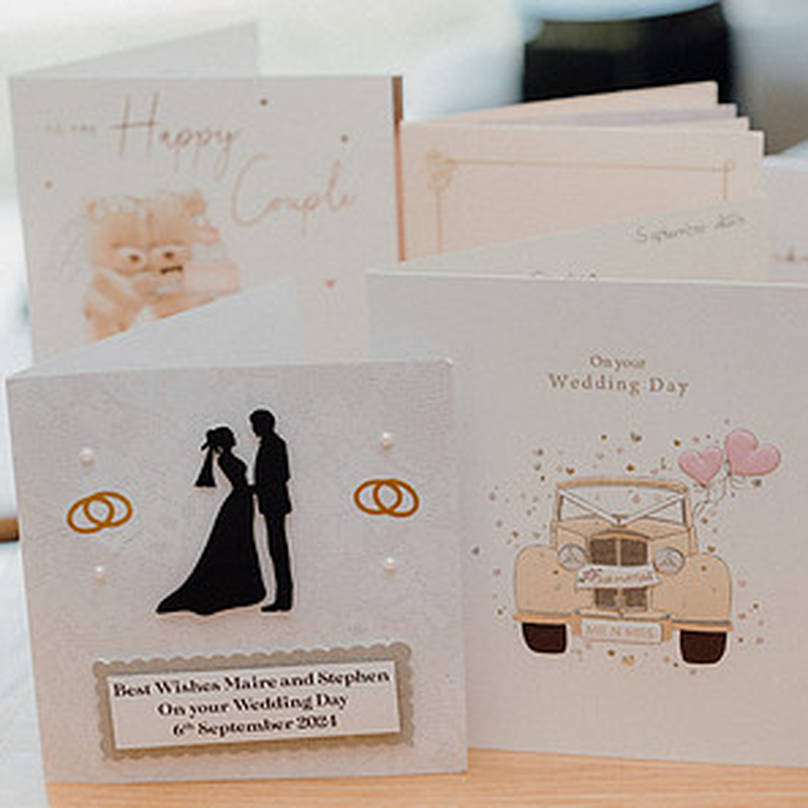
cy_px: 461
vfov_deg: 18.7
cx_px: 520
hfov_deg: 18.6
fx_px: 2456
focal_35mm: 93
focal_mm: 56
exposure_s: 1/160
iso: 1000
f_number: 3.5
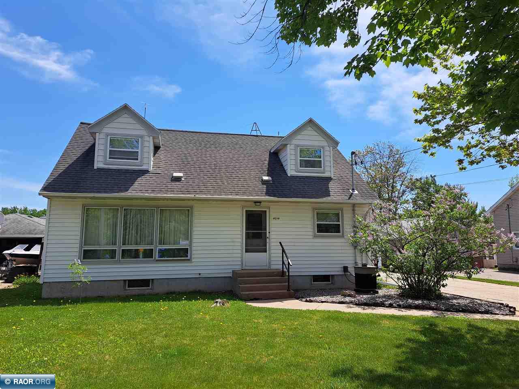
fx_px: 360
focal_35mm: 24
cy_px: 194
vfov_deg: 56.8
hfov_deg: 71.6
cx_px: 260
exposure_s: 1/1656
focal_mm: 5.23
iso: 50
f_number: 1.8
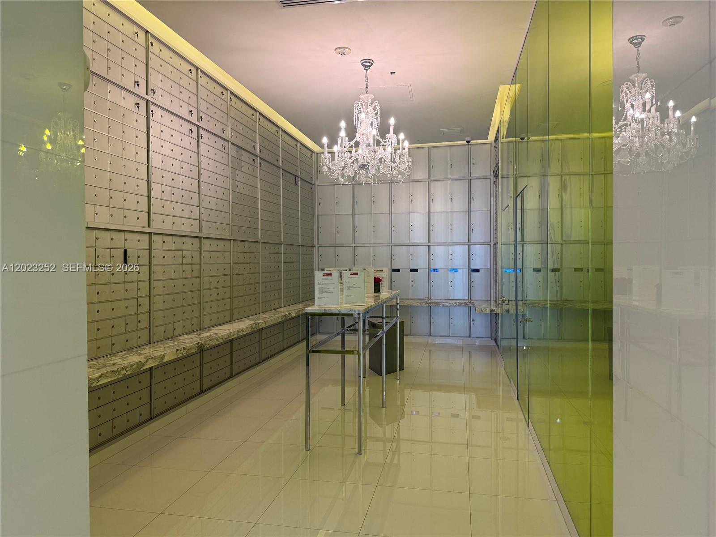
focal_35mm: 24
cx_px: 358
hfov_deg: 71.6
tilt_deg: -0.3
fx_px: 496
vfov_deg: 56.8
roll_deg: +0.0
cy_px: 268
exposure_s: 1/120
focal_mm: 6.76
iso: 200
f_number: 1.78
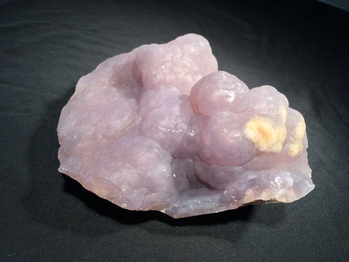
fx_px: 292
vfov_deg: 48.2
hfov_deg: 61.7
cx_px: 174
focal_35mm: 29
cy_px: 131
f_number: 2.2
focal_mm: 4.15
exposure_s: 1/60
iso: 50
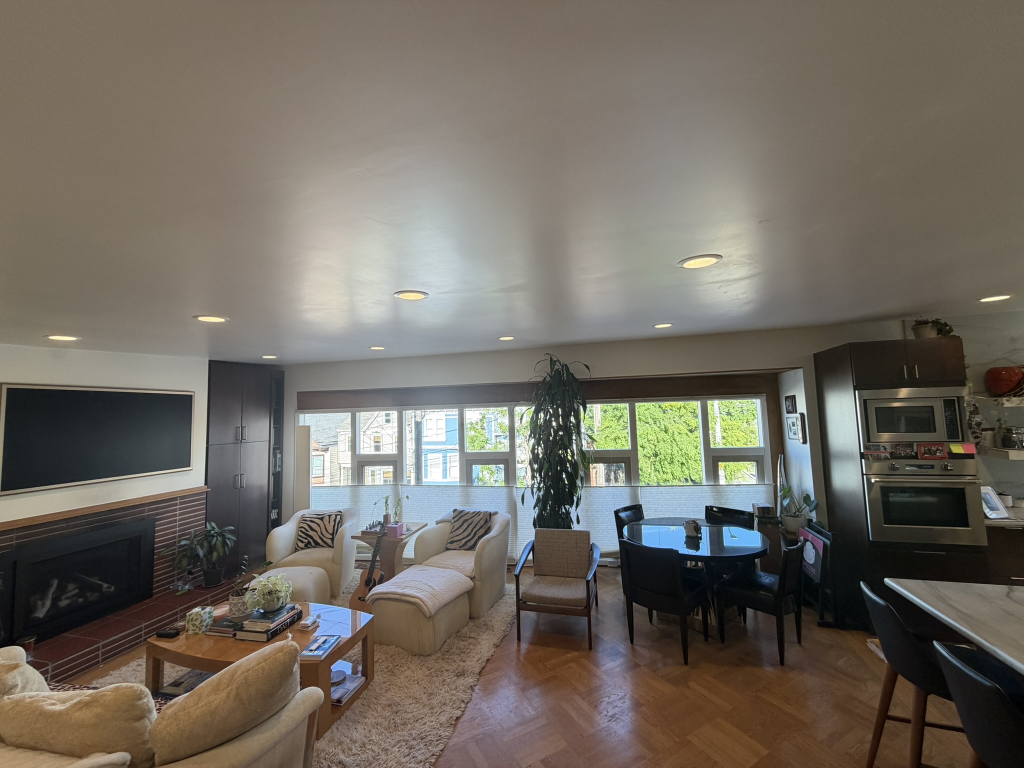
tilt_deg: +4.8
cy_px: 384
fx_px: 414
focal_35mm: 14
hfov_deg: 102.1
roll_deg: +1.0
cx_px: 512
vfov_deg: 85.7
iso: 80
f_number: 2.2
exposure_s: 1/120
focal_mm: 2.22
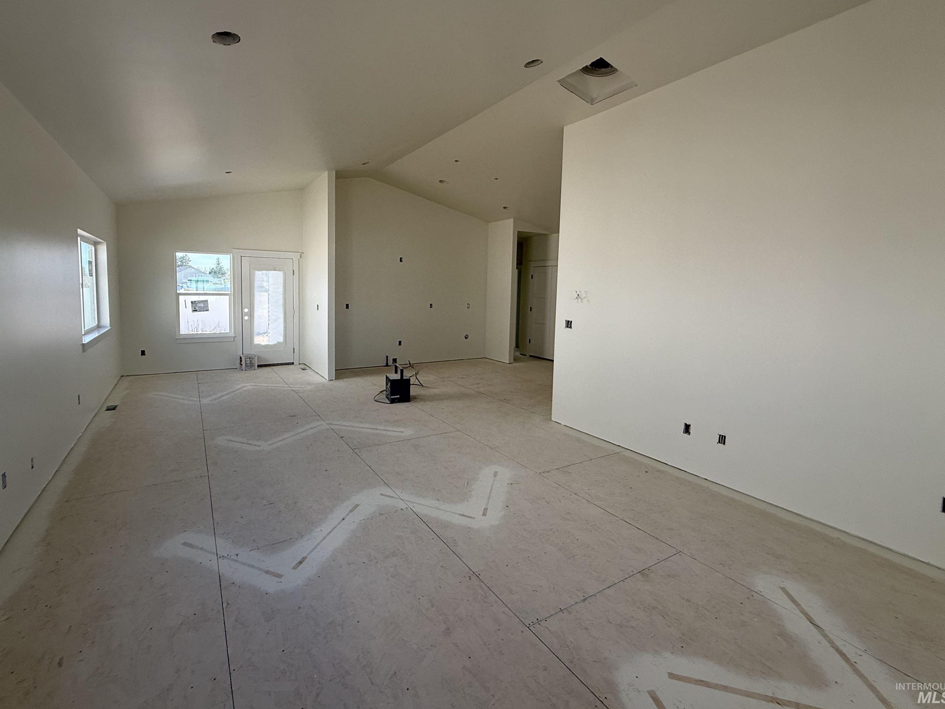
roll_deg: -0.8
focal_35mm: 16
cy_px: 318
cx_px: 437
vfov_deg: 77.9
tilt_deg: -3.8
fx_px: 437
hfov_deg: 94.3
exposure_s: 1/293
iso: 64
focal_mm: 2.22
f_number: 2.2
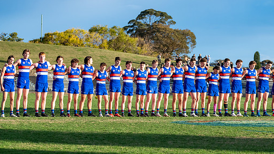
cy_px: 87
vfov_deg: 7.7
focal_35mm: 157
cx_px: 156
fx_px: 1141
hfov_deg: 13.7
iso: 800
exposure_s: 1/1600
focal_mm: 120
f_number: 5.6
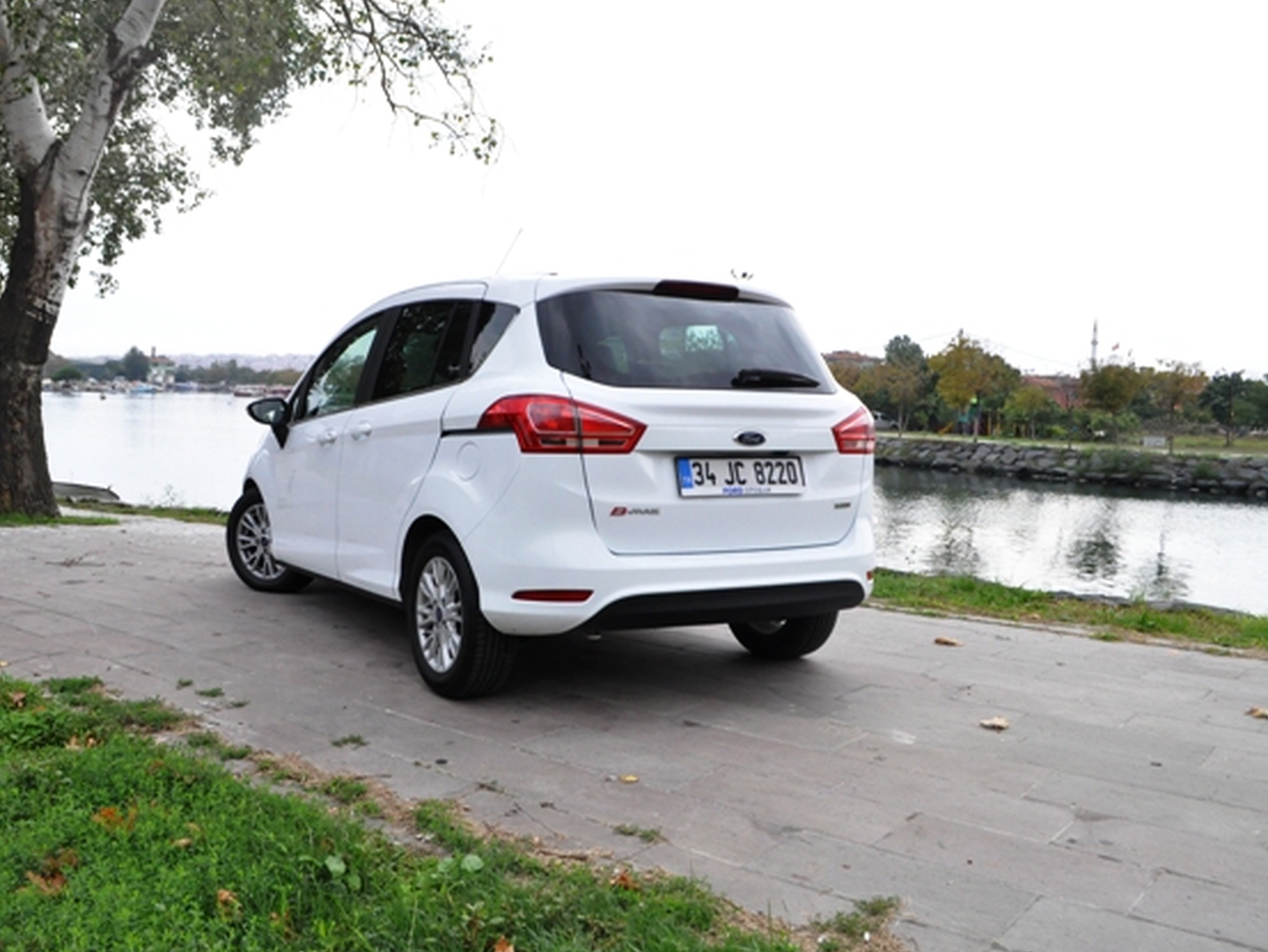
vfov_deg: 46.8
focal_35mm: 30
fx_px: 1099
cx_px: 541
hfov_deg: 59.7
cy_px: 478
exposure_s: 1/320
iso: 1250
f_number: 9
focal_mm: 18
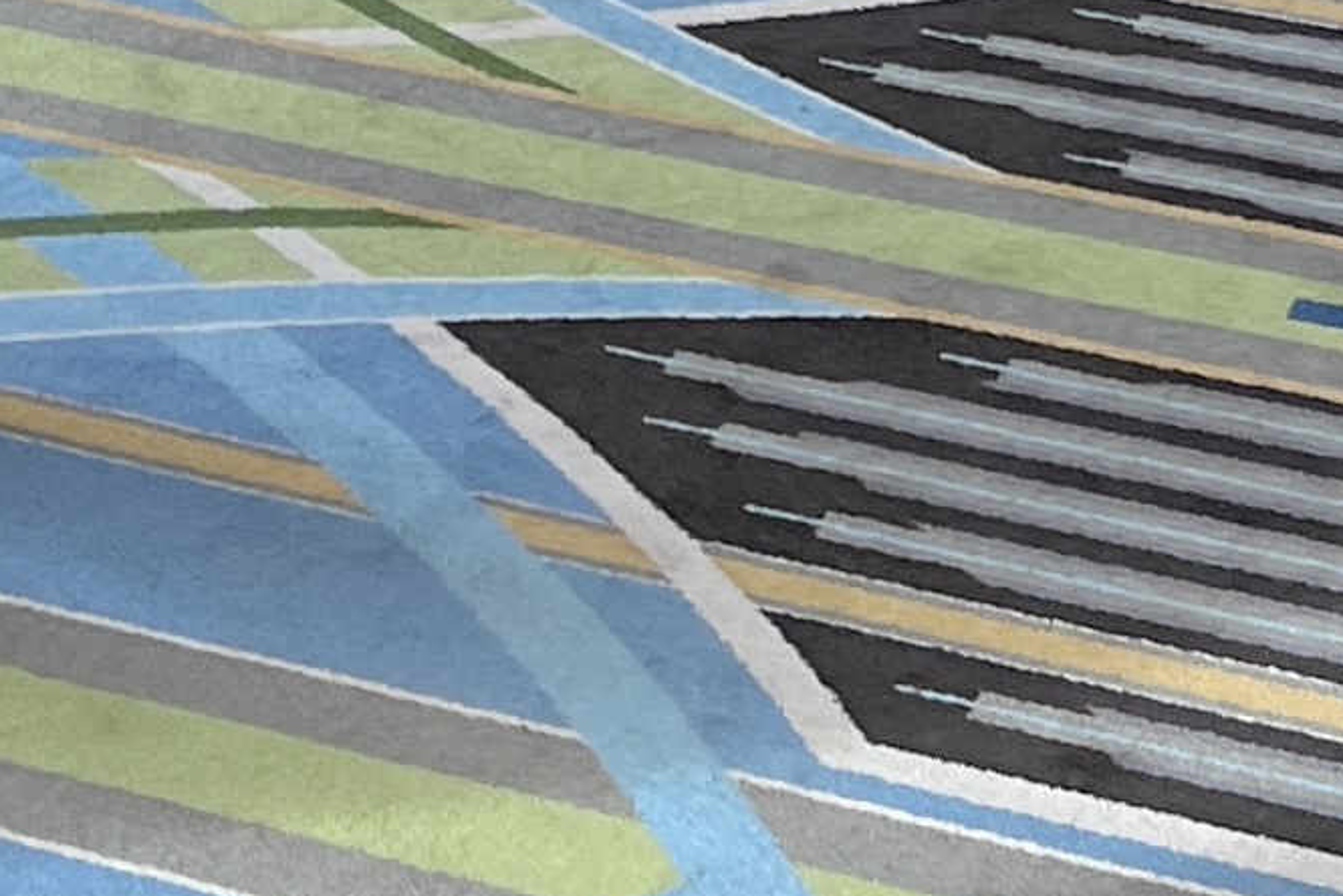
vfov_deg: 8.4
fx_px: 5446
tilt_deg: -3.7
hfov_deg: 12.6
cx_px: -1172
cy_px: -1450
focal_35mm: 146
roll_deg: +0.3
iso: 50
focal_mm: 5.7
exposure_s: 1/120
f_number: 1.5
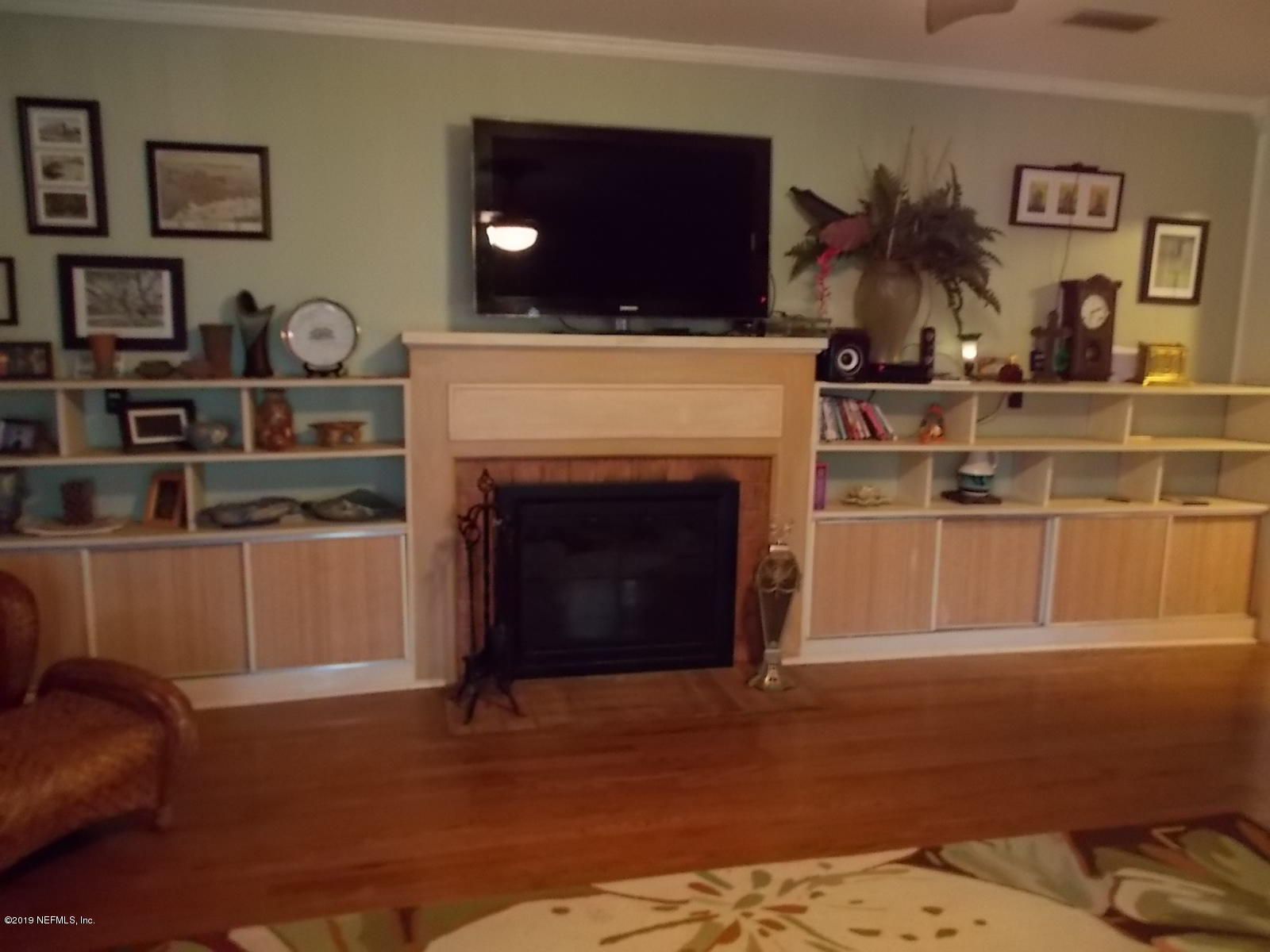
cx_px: 635
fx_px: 954
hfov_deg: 67.3
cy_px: 476
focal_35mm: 26
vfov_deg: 53.1
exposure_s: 1/4
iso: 400
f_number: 3.2
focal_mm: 4.6
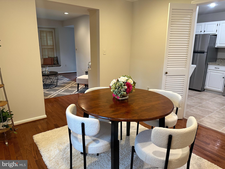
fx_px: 156
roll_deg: -0.7
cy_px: 84
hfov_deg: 71.6
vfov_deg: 56.8
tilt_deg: -13.2
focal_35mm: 24
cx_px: 112
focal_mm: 6.86
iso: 200
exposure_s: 1/120
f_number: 1.78
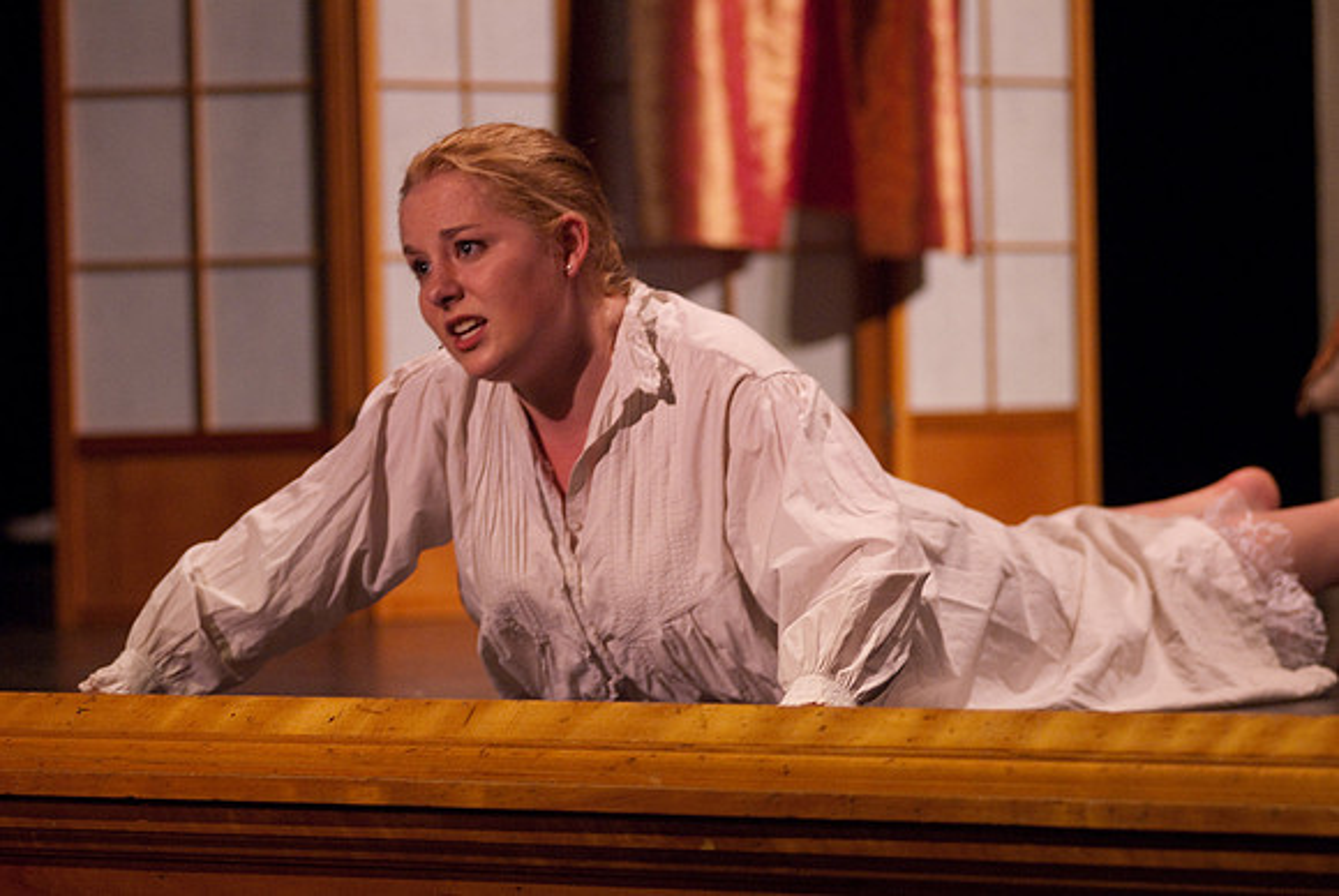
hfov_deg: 11.8
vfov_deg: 7.9
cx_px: 670
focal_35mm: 174
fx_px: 6478
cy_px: 448
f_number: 2.8
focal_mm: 116
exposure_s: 1/60
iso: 1000
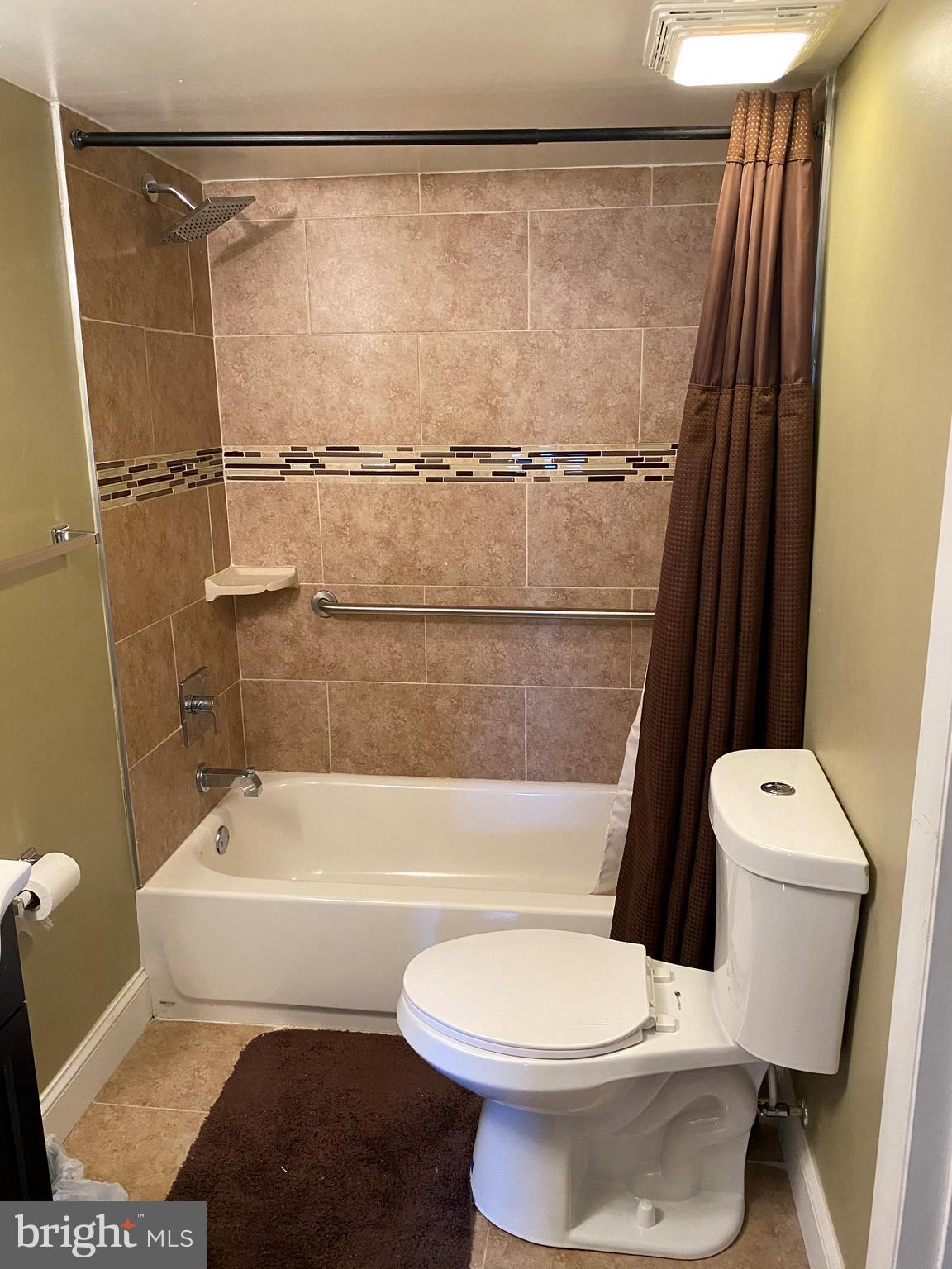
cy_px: 634
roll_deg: +0.2
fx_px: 953
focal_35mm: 26
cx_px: 476
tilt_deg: -12.9
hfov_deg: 53.1
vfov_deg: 67.3
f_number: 1.8
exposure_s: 1/60
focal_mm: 4.25
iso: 400
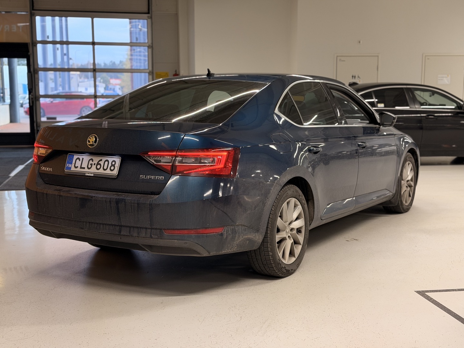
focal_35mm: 48
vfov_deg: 30.3
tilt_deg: -6.5
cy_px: 174
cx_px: 232
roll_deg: +0.0
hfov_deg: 39.7
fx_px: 643
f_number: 1.78
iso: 200
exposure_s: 1/100
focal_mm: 6.76
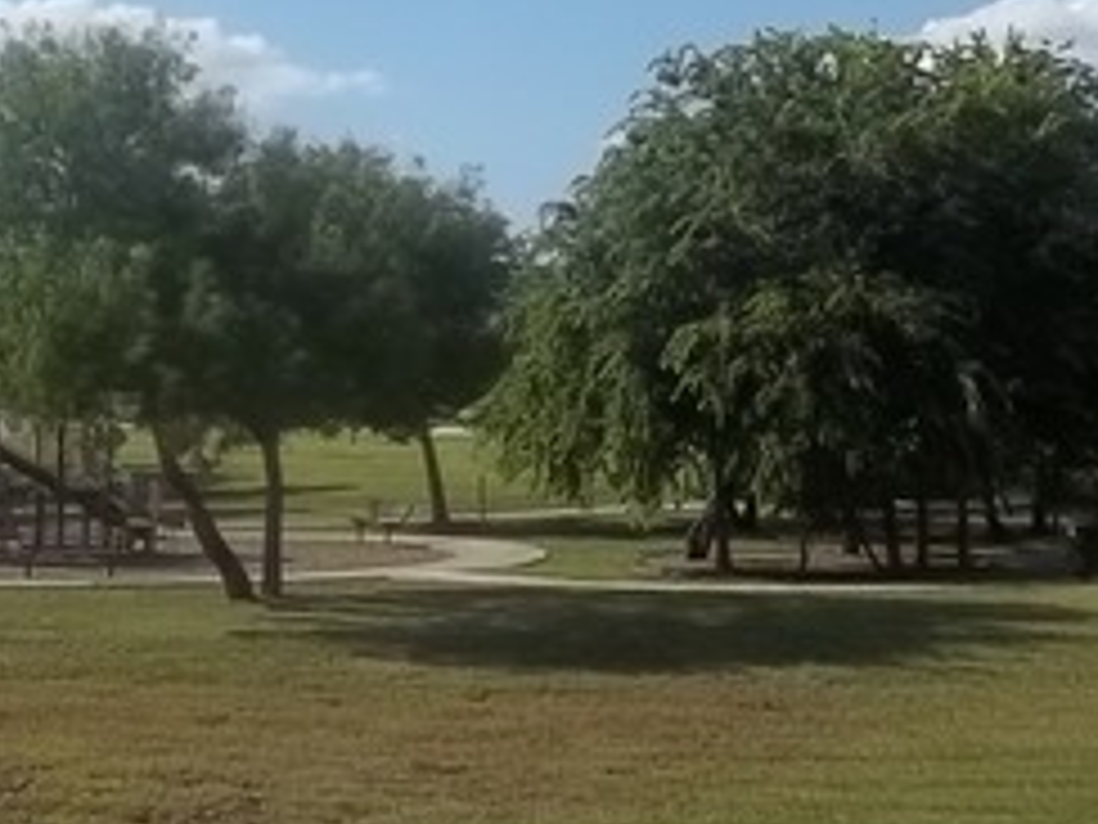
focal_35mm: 84
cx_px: 22
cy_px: 90
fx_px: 2664
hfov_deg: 22.5
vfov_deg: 17.3
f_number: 8.8
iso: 64
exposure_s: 1/200
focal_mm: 5.7
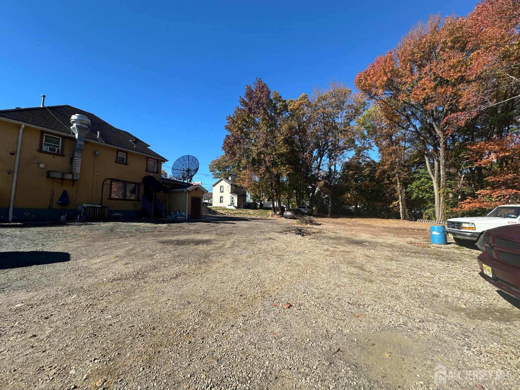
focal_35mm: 14
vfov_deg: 85.7
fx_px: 210
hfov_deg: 102.1
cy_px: 195
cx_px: 260
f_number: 2.2
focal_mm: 2.22
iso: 50
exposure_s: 1/1208
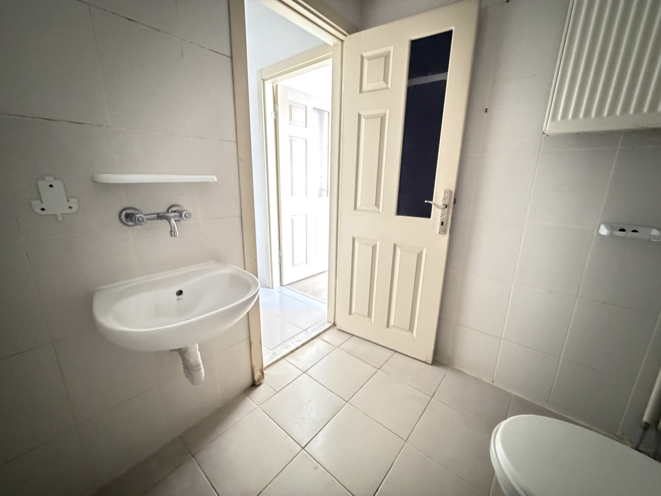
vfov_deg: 85.7
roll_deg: -0.5
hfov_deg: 102.1
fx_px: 267
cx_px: 330
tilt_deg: -14.9
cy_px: 248
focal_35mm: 14
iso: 3200
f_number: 2.2
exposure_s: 1/23
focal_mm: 2.22
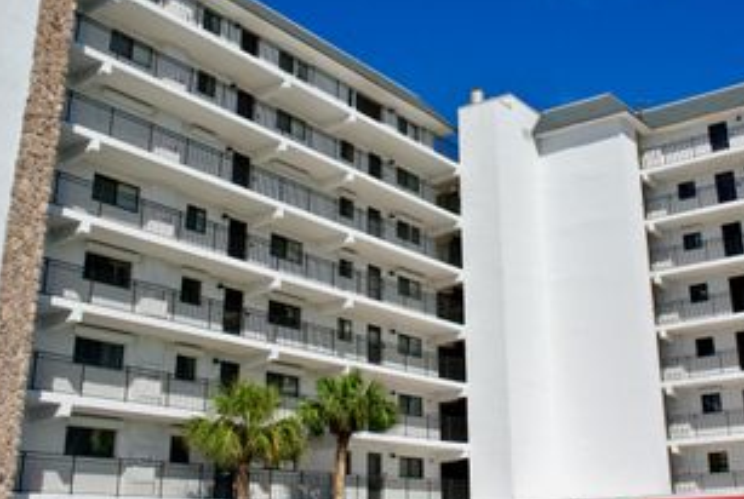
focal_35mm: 44
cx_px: 458
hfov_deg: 44.1
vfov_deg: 30.5
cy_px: 183
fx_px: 911
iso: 100
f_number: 5
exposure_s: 1/1250
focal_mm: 10
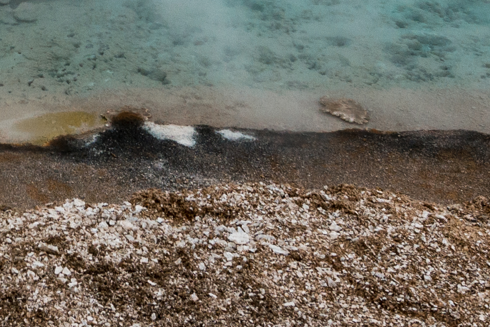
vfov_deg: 12.6
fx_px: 1252
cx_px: -92
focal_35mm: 92
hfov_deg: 20.7
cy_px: -377
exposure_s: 1/400
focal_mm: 14
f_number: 11
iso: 200
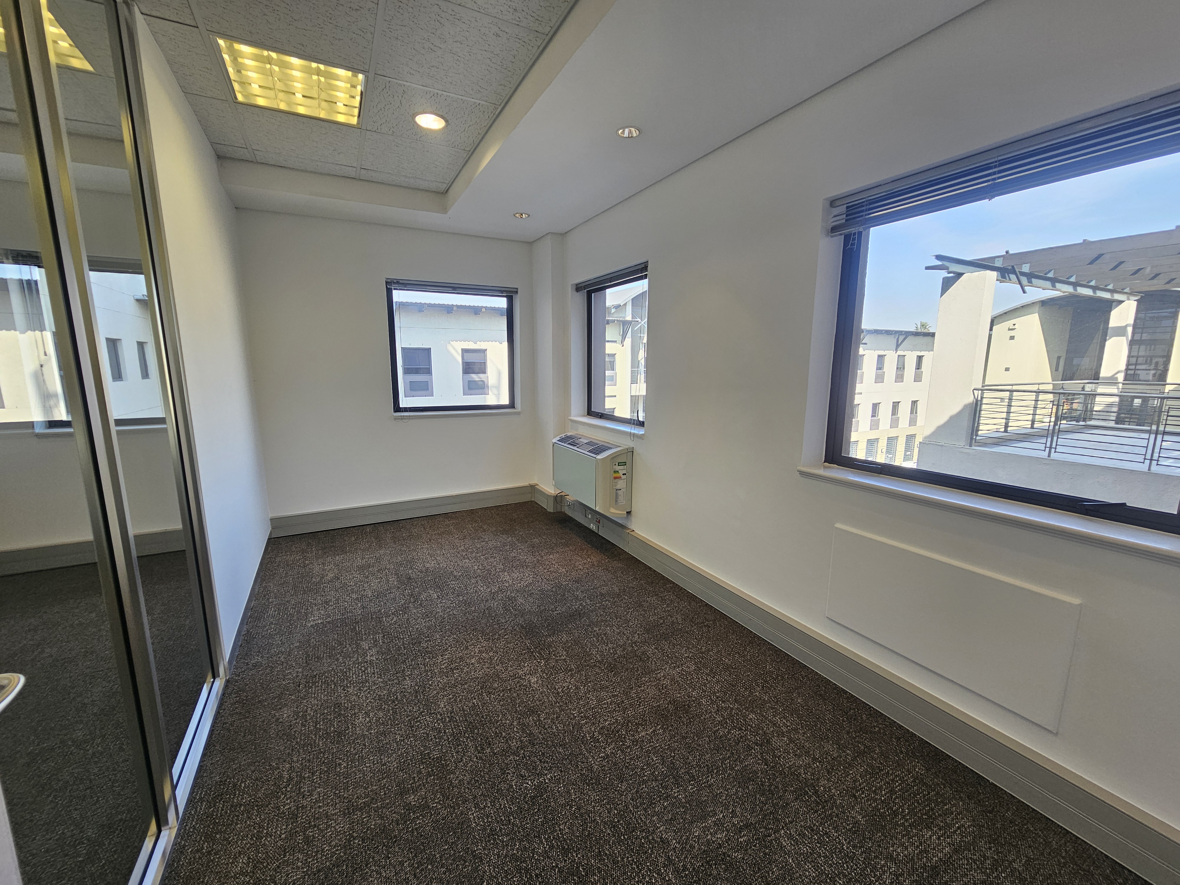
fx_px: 443
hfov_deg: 106.2
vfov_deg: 89.9
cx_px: 590
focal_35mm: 13
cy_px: 442
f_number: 2.2
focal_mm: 2.2
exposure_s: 1/50
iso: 50
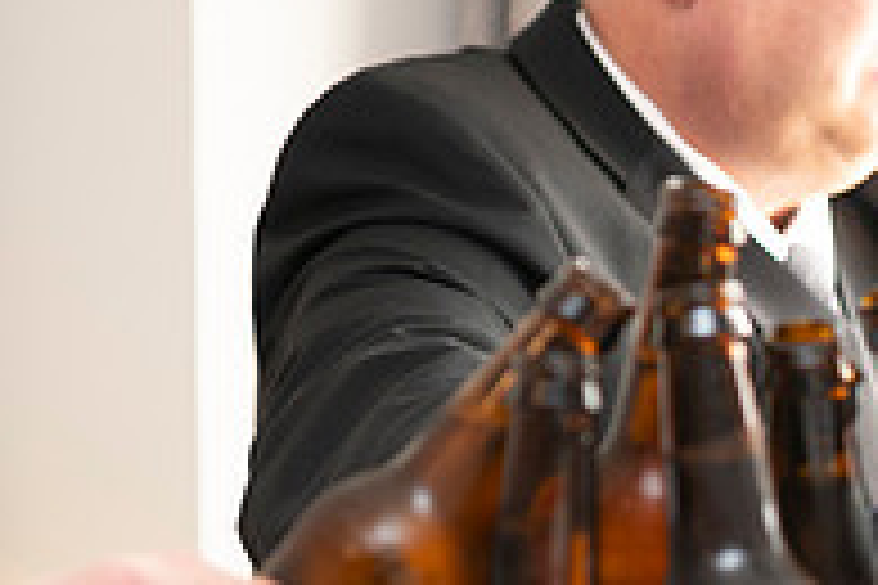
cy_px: 446
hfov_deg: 14.0
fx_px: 3487
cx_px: 959
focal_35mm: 143
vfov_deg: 9.6
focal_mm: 48
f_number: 2.8
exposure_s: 1/100
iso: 800
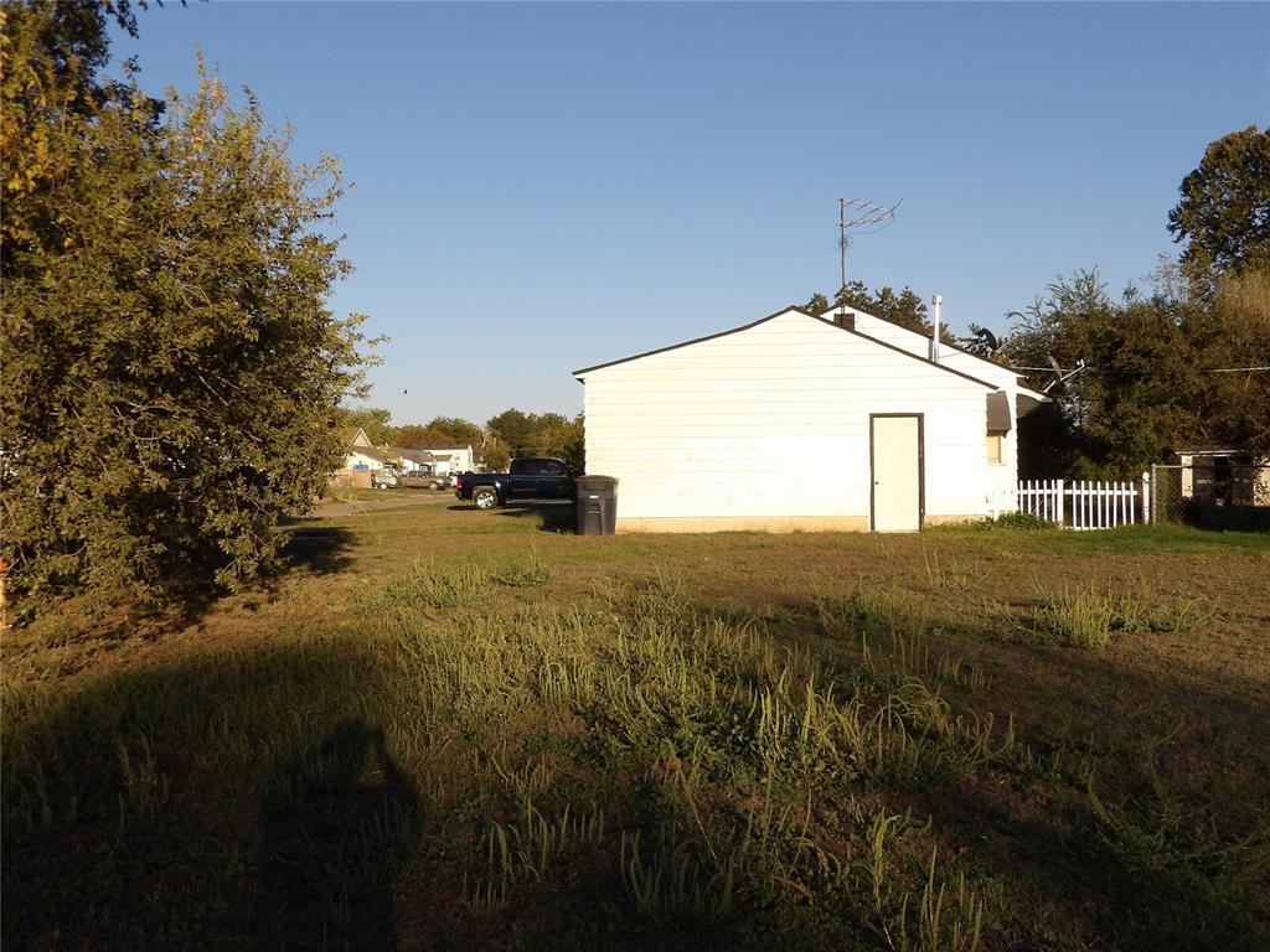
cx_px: 635
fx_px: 1211
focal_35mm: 33
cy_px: 476
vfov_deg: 42.9
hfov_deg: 55.4
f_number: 3.6
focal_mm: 5.9
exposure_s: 1/877
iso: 100
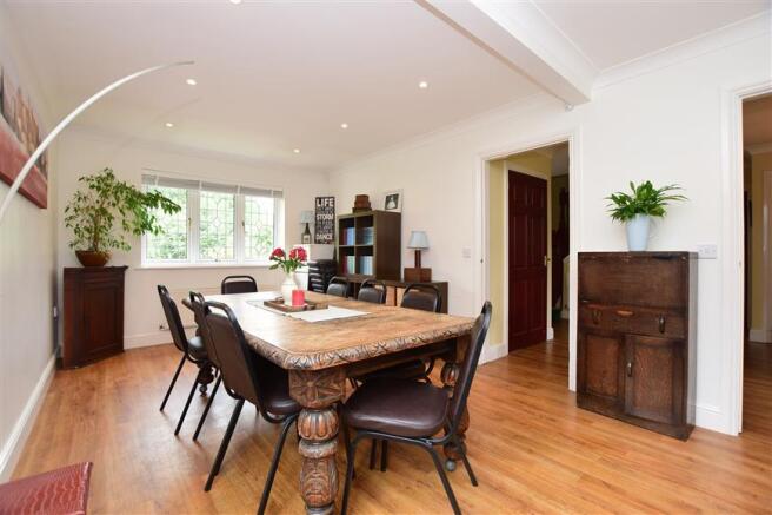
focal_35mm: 15
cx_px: 386
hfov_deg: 100.4
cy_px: 258
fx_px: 322
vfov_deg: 77.3
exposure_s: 1/13
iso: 200
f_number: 5
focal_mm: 10
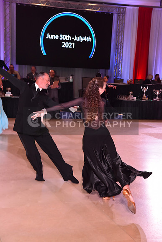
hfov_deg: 19.5
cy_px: 121
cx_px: 81
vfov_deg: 28.8
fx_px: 472
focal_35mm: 70
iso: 2500
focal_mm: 70
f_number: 6.3
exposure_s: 1/320
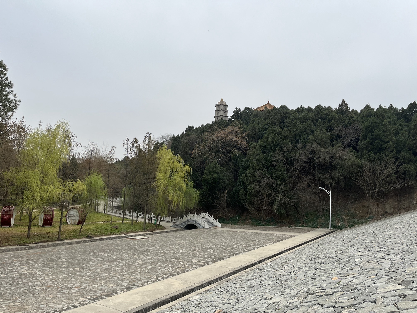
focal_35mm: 26
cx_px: 208
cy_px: 156
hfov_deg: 67.3
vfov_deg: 53.1
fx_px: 313
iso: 50
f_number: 1.6
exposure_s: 1/1441
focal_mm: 5.1
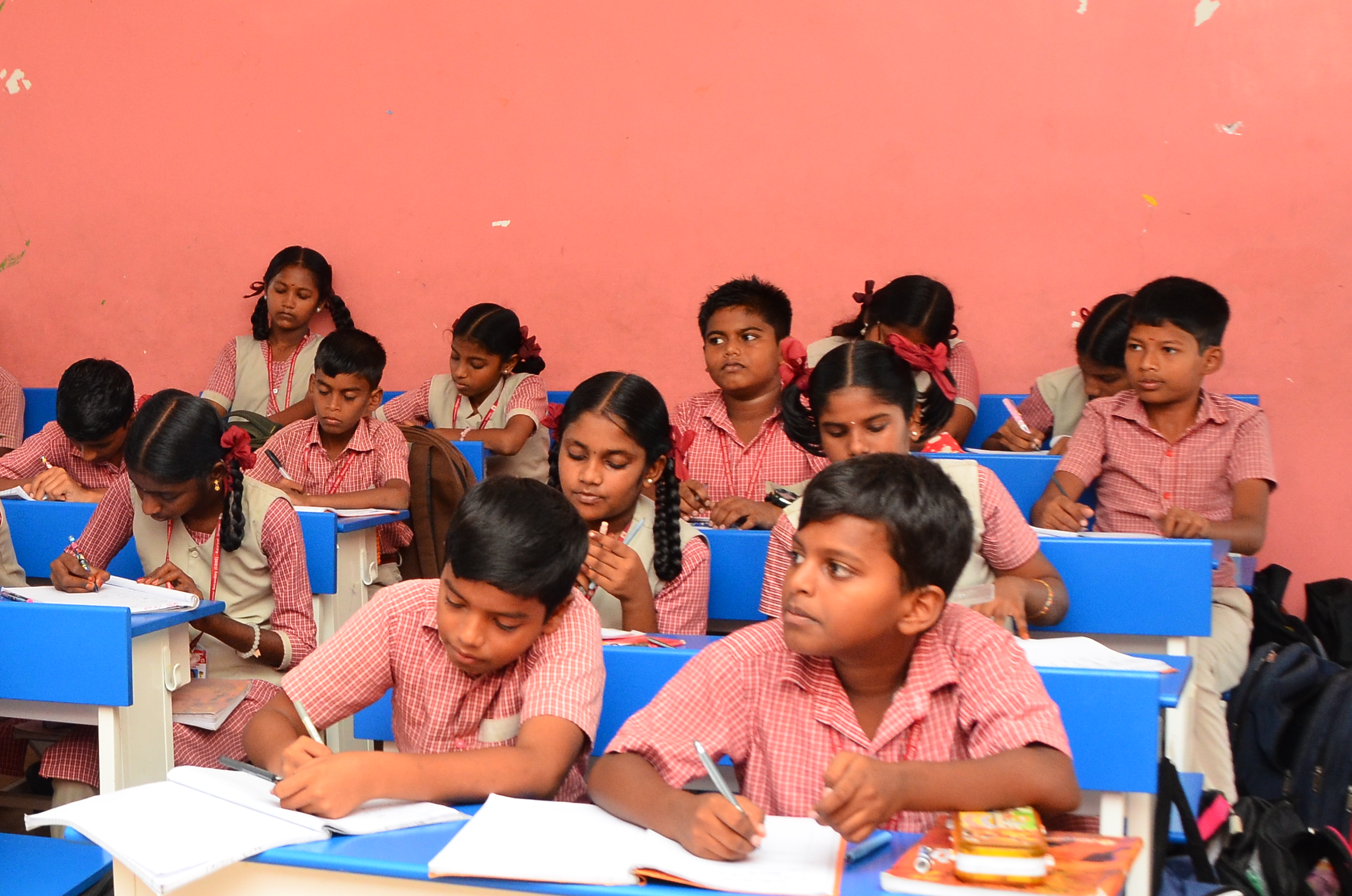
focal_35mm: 56
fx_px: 2099
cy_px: 472
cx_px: 166
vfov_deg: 24.1
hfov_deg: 34.0
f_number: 6.3
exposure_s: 1/125
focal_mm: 18
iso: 800
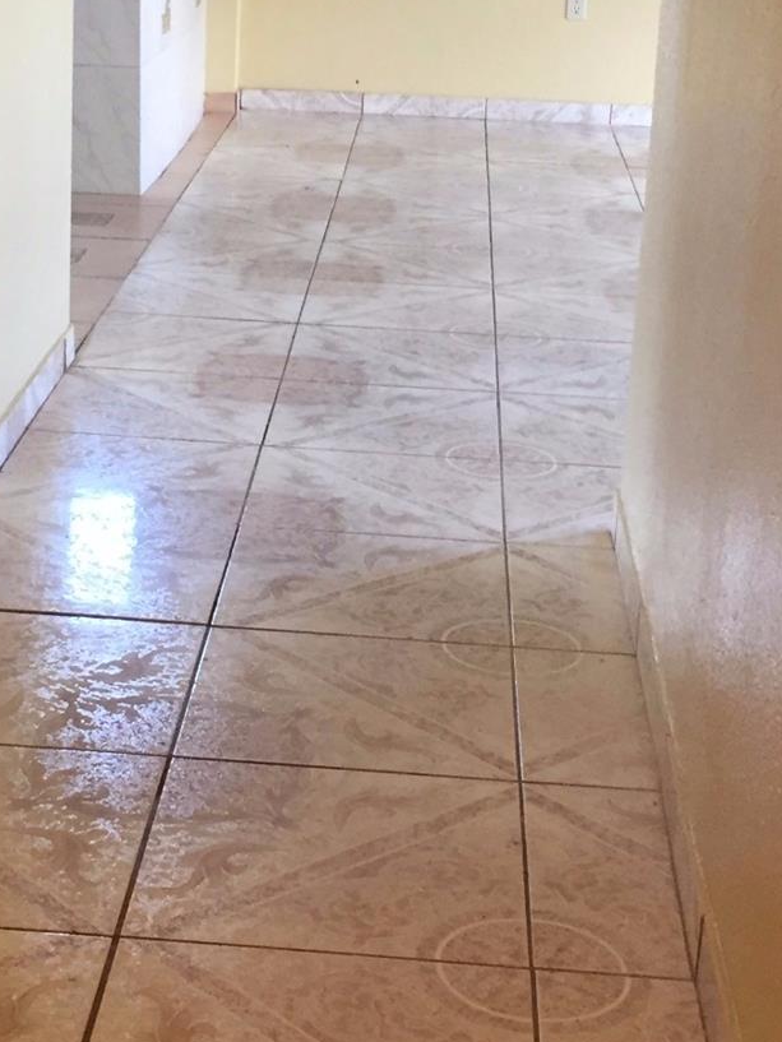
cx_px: 272
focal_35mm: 71
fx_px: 2138
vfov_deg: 27.3
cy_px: 385
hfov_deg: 20.7
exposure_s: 1/30
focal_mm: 4.15
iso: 125
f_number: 2.2
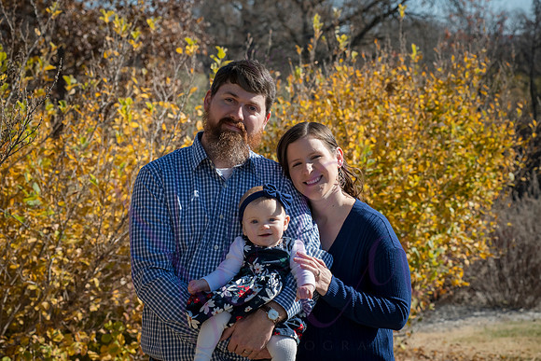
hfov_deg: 23.6
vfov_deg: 15.9
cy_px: 180
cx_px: 270
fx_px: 1293
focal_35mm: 86
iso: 400
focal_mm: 86
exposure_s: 1/640
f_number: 8
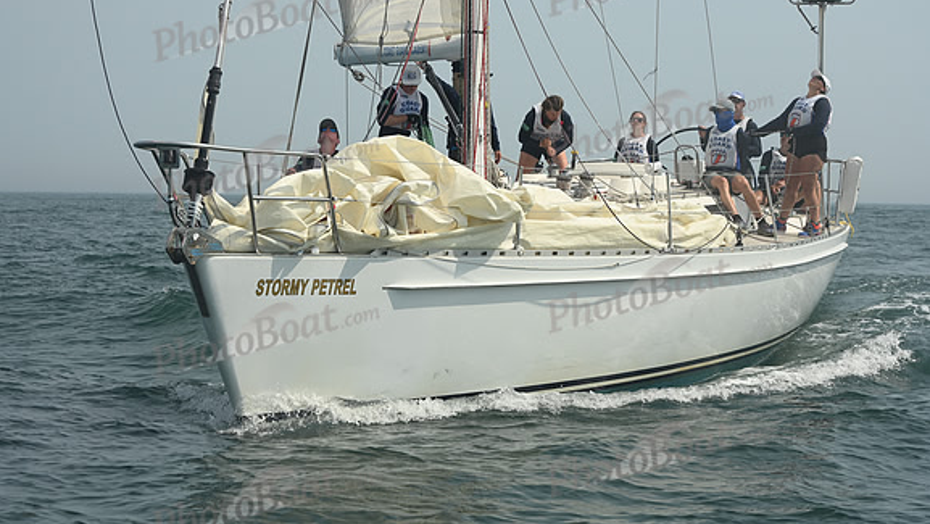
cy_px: 230
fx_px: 2467
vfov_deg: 12.1
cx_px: 464
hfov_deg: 21.4
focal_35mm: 100
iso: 320
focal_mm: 95
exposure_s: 1/1250
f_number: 9
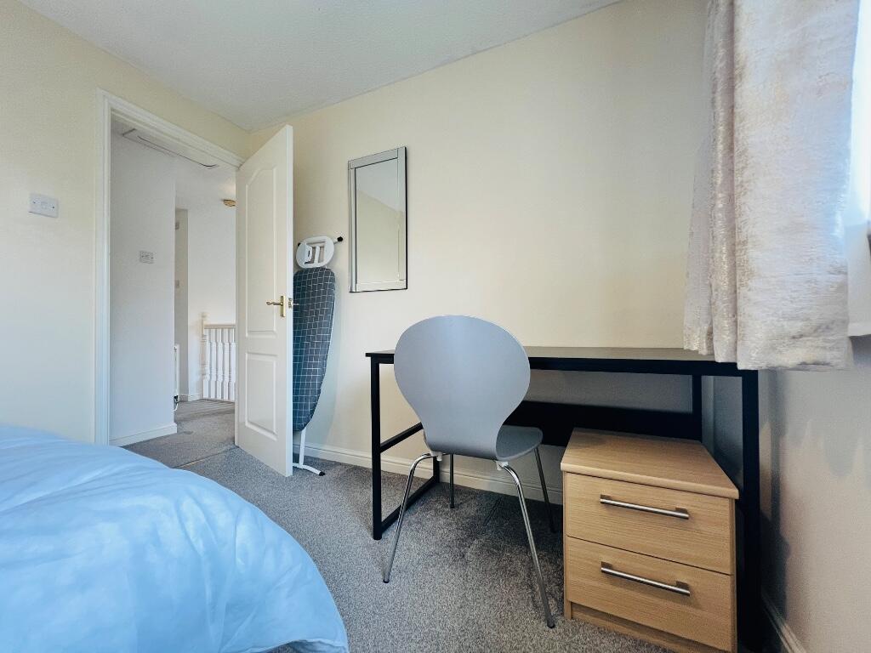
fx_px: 327
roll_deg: +0.1
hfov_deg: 106.2
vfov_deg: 89.9
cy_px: 326
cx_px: 436
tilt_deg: +0.1
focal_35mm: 13
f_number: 1.8
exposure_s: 1/100
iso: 160
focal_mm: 1.57
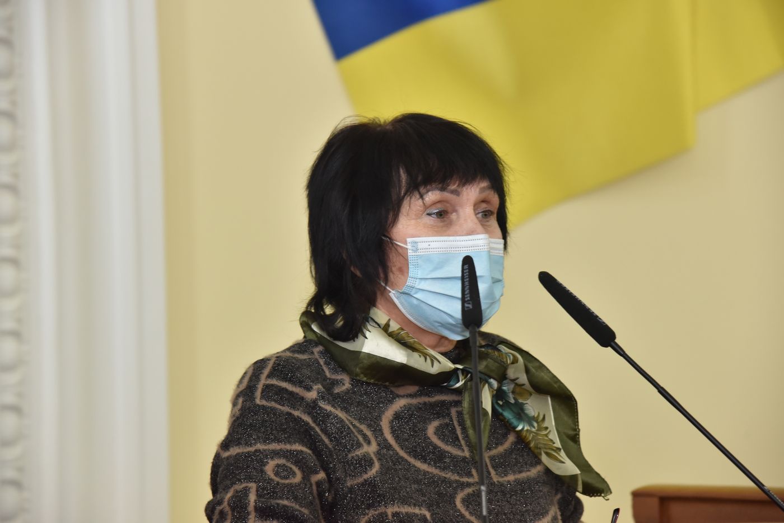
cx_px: 392
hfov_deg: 18.3
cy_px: 262
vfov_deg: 12.2
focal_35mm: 112
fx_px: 2440
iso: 2000
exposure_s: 1/200
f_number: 5
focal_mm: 112
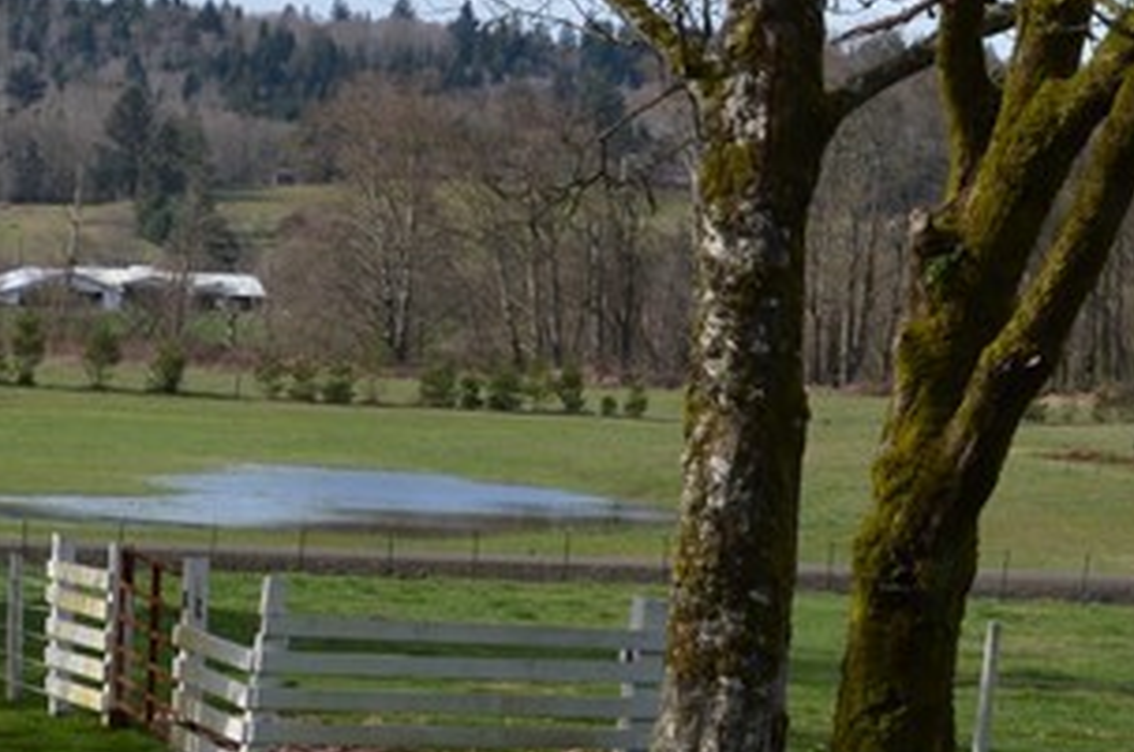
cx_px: 619
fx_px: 5409
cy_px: 236
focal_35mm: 172
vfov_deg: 7.9
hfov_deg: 12.0
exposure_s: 1/160
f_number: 6.3
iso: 100
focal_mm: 32
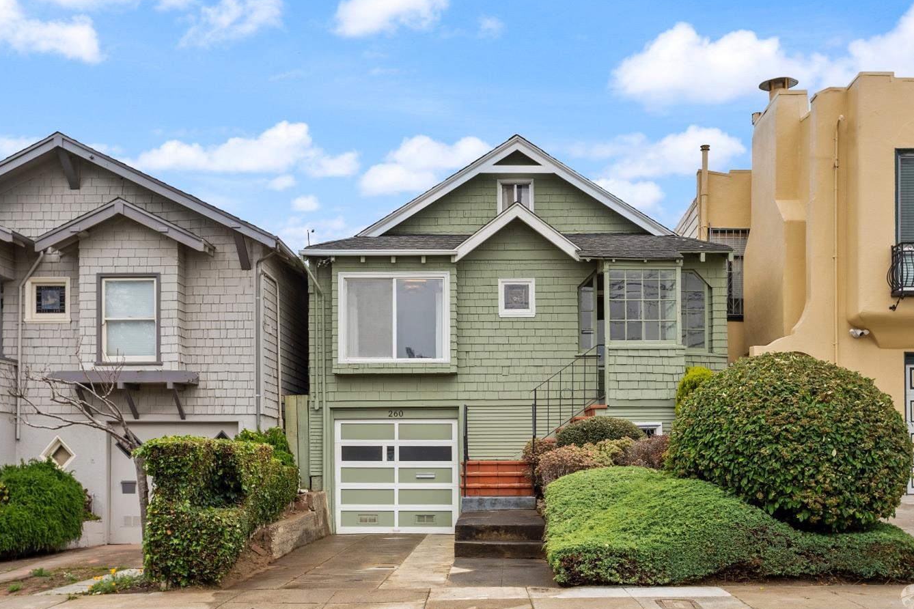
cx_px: 497
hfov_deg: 51.8
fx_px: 939
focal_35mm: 37
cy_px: 271
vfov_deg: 35.9
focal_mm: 33
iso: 500
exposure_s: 1/250
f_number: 8
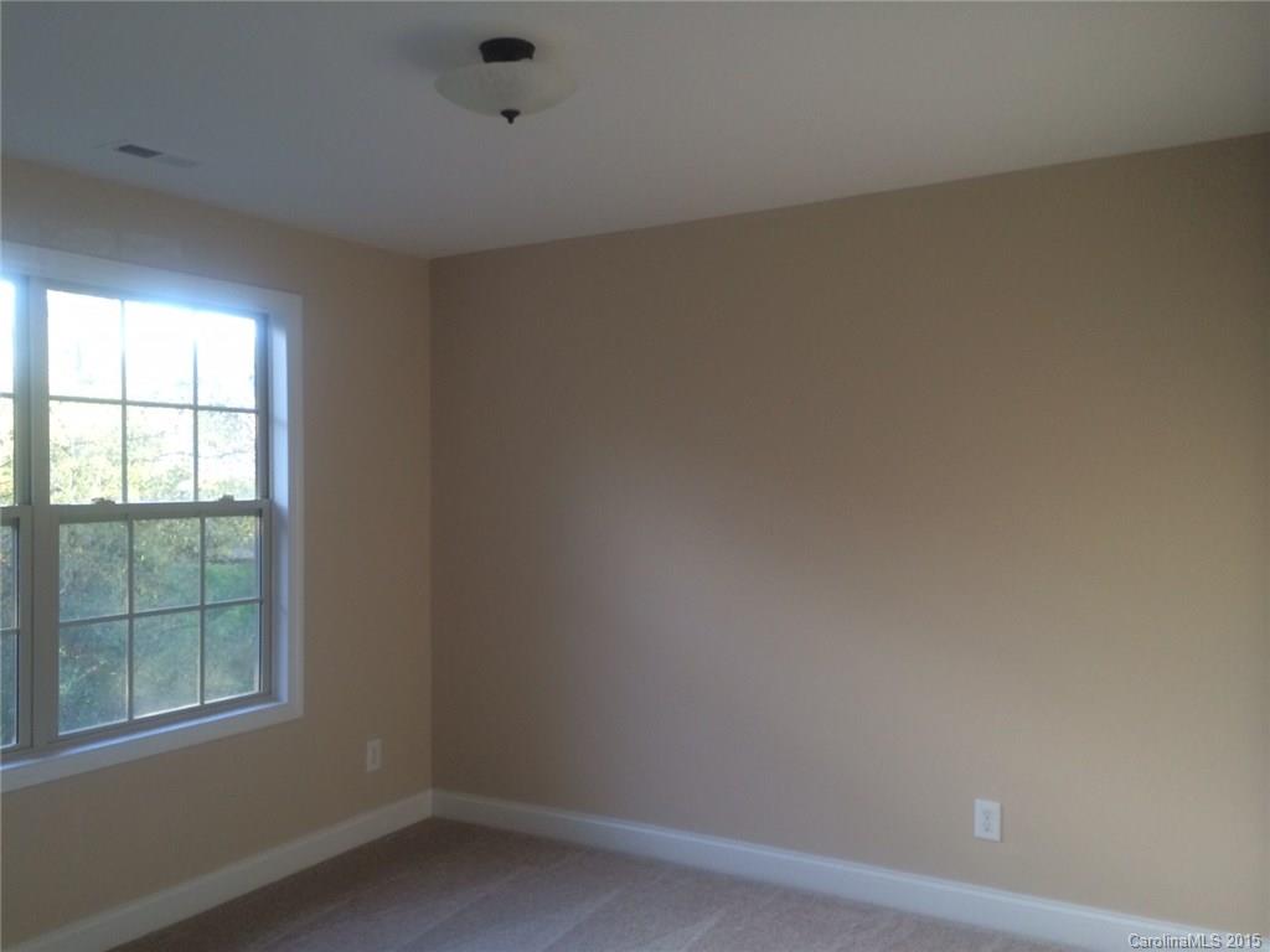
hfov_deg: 60.0
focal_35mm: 30
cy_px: 476
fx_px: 1101
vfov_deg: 46.8
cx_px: 635
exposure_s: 1/30
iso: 50
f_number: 2.2
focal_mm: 4.12
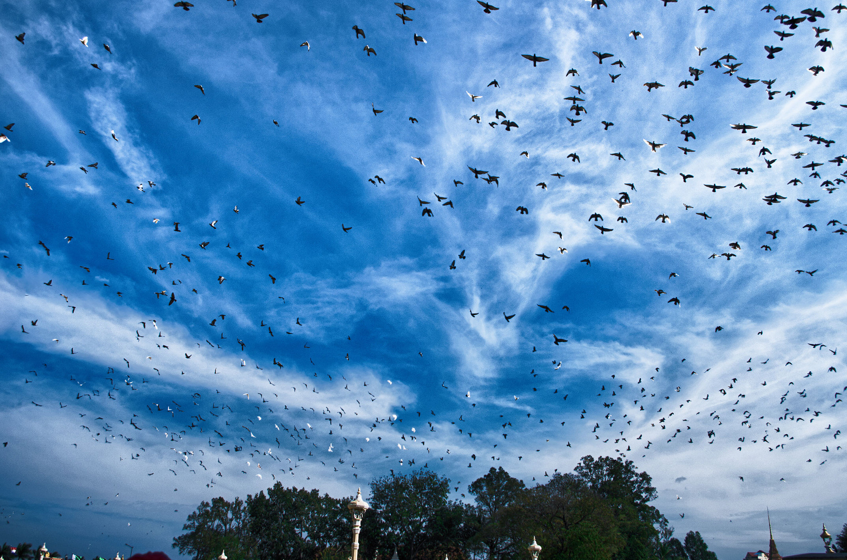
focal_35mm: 31
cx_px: 442
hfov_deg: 60.4
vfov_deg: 42.1
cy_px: 253
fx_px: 728
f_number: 5.6
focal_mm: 18
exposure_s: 1/500
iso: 80
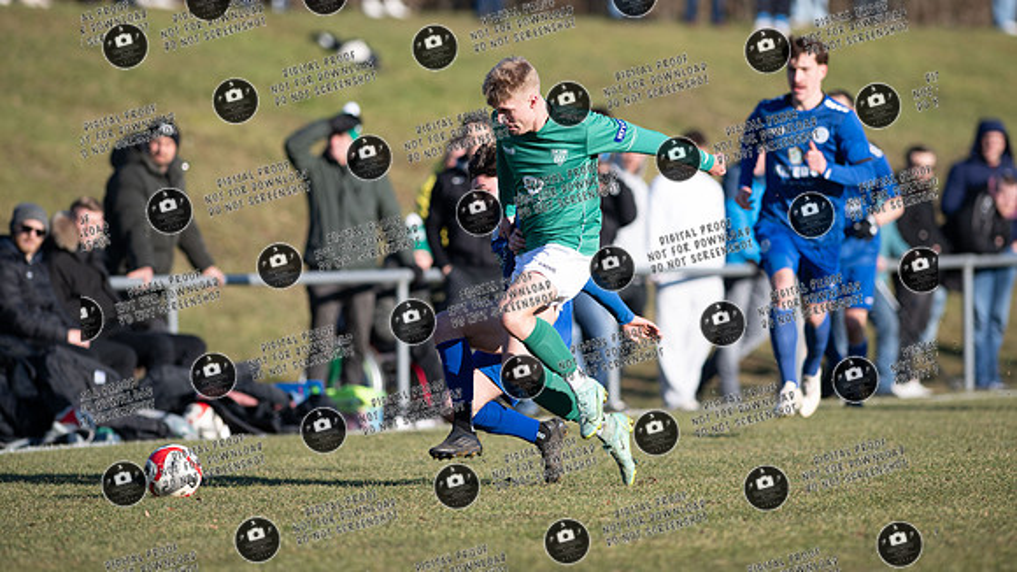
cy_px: 248
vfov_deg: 3.6
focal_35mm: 340
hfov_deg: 6.4
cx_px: 535
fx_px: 9159
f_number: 3.2
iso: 125
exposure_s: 1/1600
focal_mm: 300
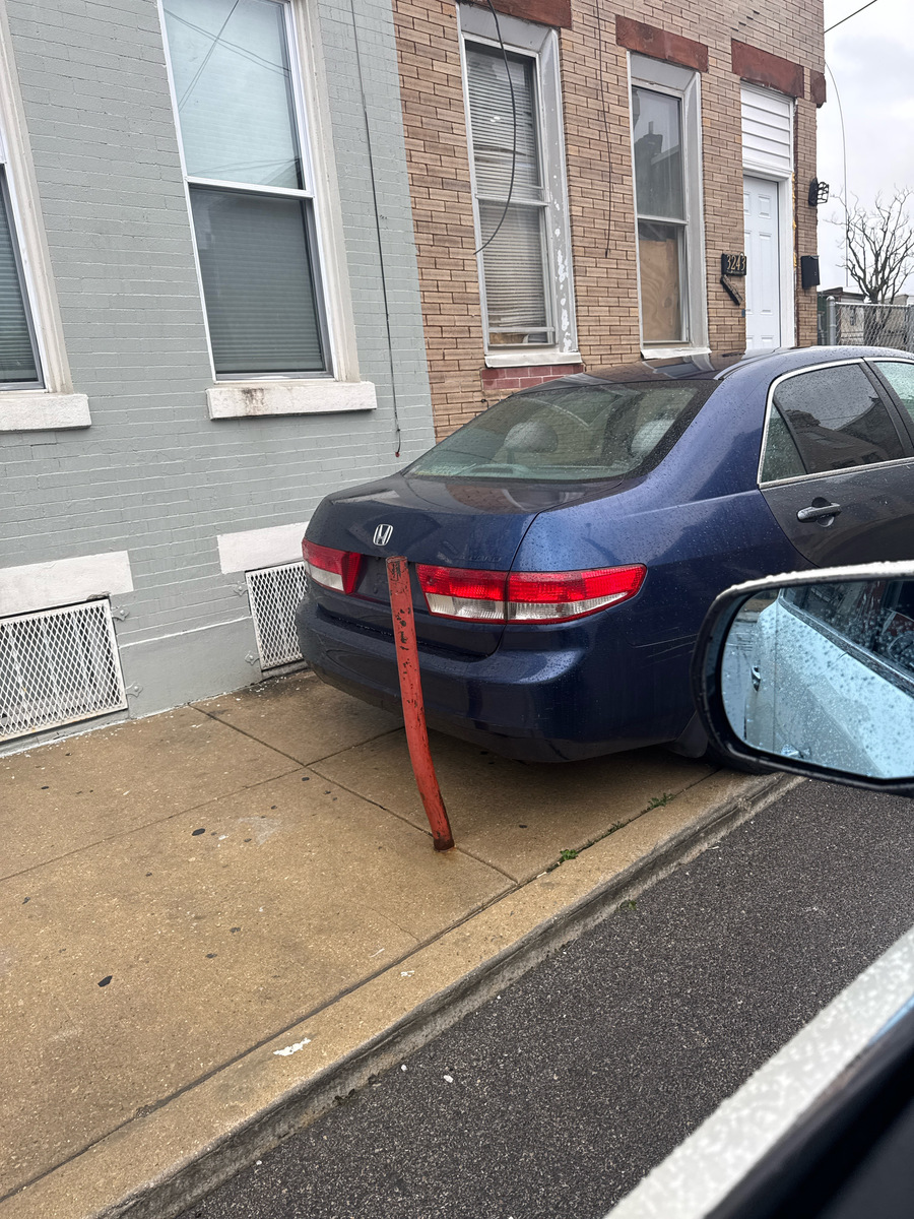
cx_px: 457
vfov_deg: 71.6
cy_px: 610
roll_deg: +5.8
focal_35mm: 24
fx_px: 845
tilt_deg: -11.4
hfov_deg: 56.8
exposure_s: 1/442
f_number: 1.78
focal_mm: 6.76
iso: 80
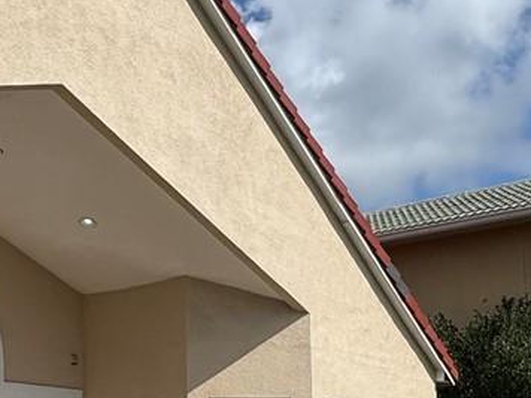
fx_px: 966
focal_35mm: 63
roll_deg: -0.8
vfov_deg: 22.5
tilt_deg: +6.1
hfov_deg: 28.9
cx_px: 12
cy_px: 389
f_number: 2.2
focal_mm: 2.22
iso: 40
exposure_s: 1/4132
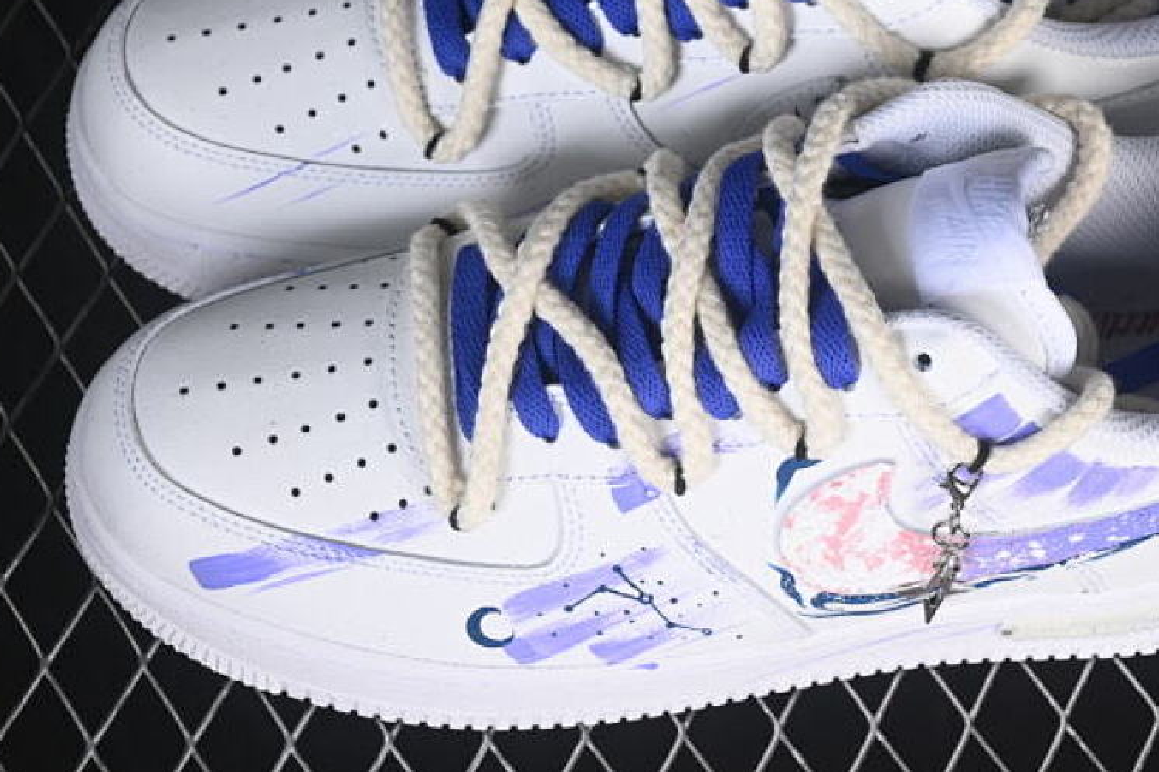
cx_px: 762
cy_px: 262
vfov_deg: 12.7
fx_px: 3477
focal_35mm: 108
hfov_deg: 18.9
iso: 160
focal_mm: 50
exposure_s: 1/100
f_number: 7.1
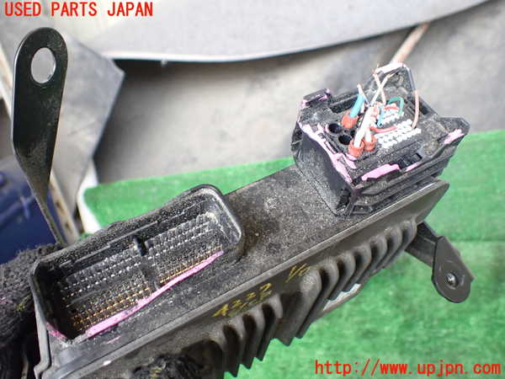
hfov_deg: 60.0
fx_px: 438
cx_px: 252
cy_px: 190
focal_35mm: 30
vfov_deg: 46.8
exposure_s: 1/125
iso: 400
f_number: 2.3
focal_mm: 5.4
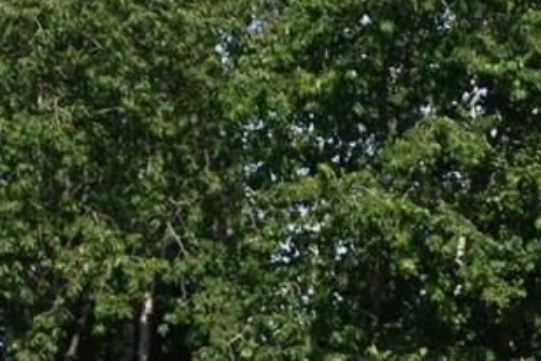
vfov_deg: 2.8
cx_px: 359
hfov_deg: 4.3
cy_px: 580
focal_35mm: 482
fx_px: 7243
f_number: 7.1
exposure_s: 1/400
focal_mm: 98
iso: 100
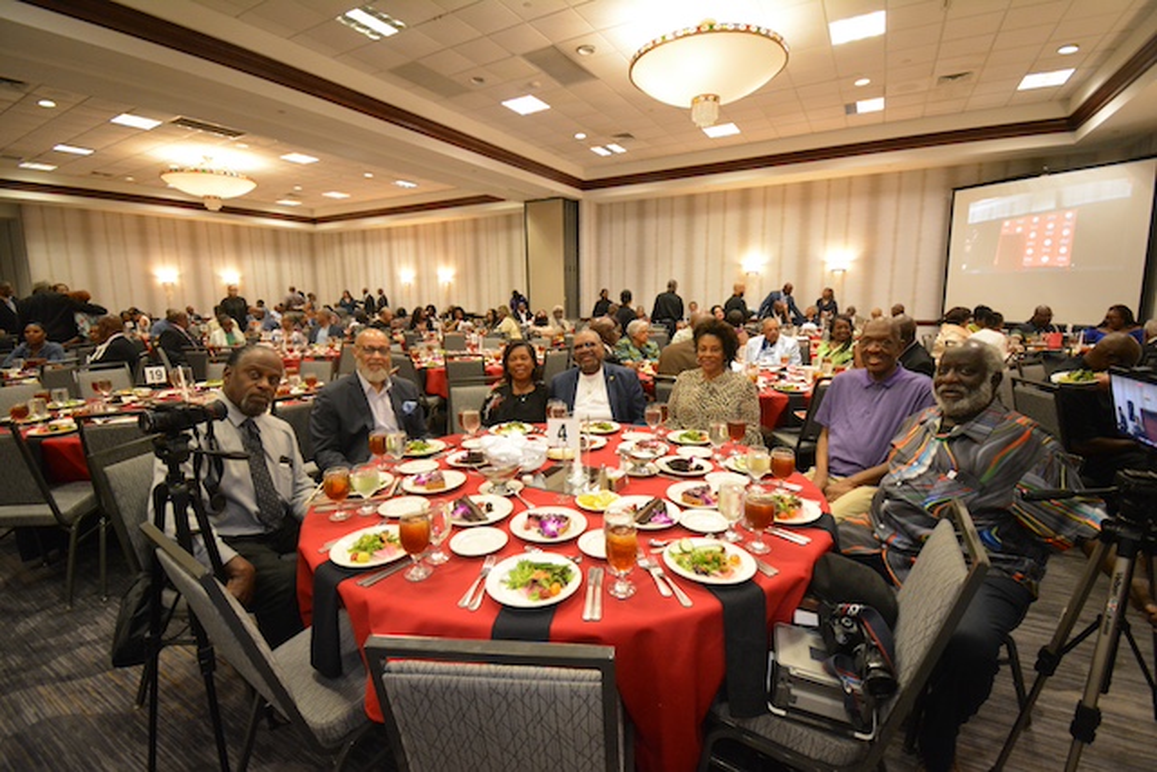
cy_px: 386
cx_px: 578
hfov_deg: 100.4
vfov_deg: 77.4
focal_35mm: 15
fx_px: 482
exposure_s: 1/60
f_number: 4.5
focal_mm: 10
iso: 2200
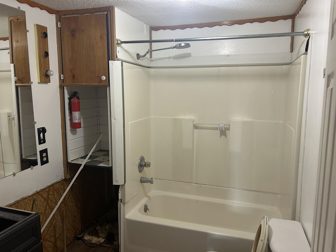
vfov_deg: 53.1
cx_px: 168
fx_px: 252
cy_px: 126
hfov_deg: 67.3
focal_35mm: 26
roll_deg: +1.3
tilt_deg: -7.8
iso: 250
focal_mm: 5.7
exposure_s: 1/60
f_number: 1.5
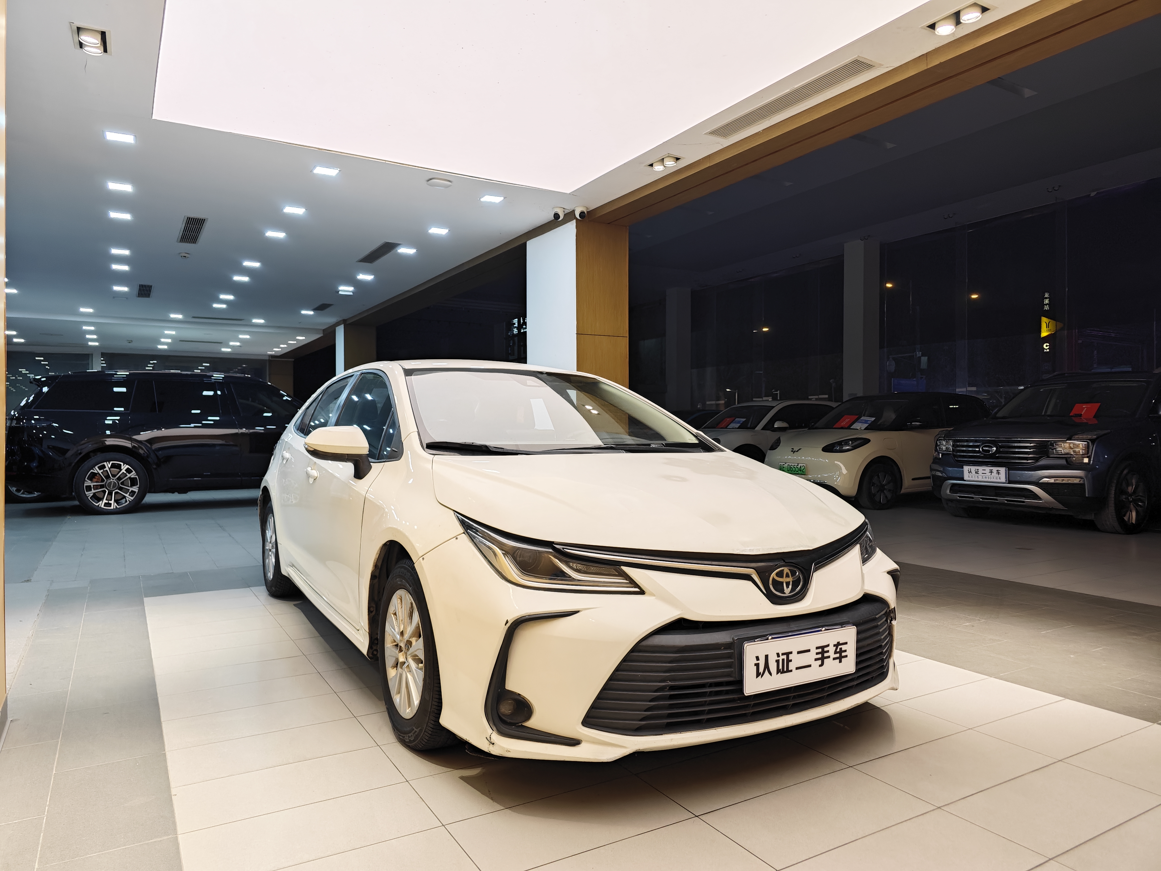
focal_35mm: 23
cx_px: 580
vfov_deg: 58.9
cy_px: 436
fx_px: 771
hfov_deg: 73.9
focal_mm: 8.7
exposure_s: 1/98.6
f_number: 1.9
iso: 400
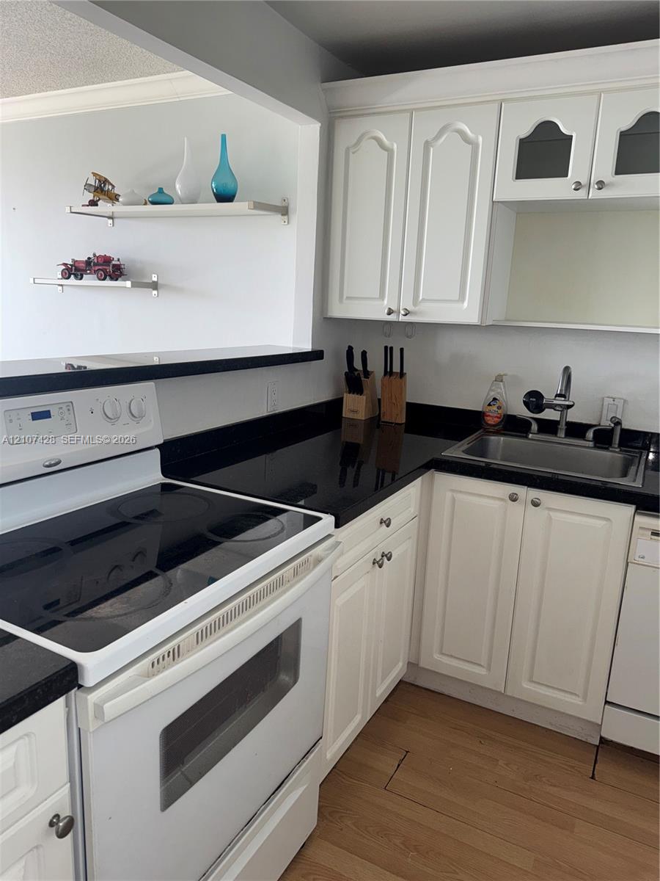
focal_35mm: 24
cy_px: 440
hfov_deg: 56.8
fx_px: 610
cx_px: 330
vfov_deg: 71.6
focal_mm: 6.76
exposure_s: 1/42
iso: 64
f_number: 1.78
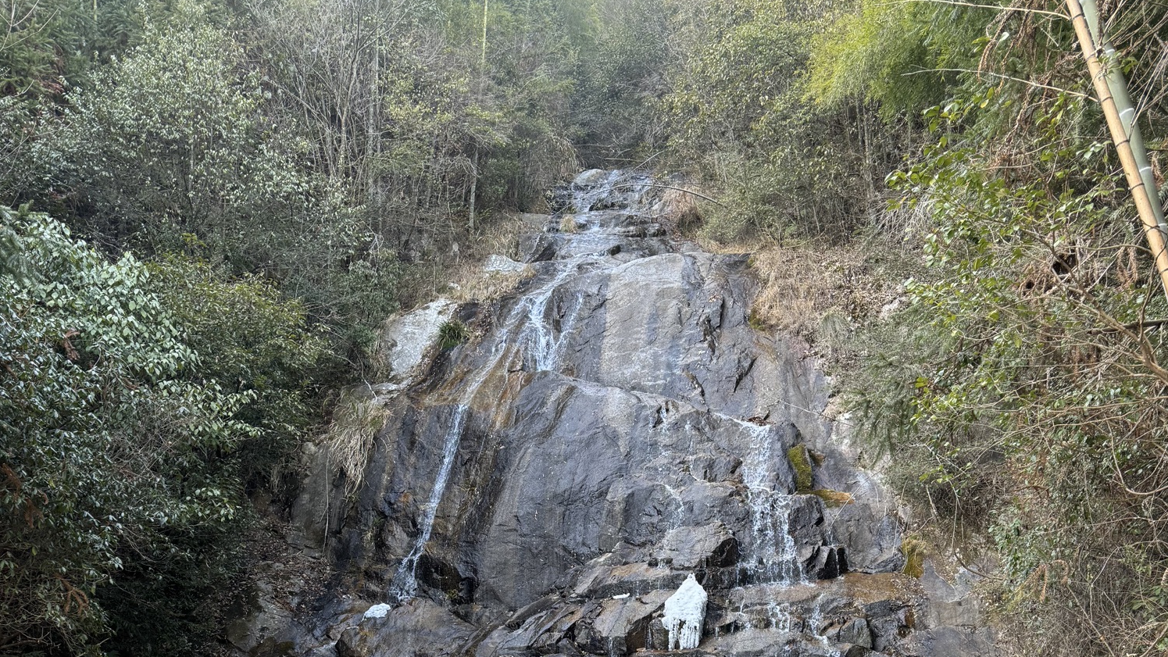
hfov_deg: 56.6
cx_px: 585
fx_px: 1084
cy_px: 646
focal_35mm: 35
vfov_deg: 31.4
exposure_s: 1/121
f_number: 1.78
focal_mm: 6.86
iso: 125
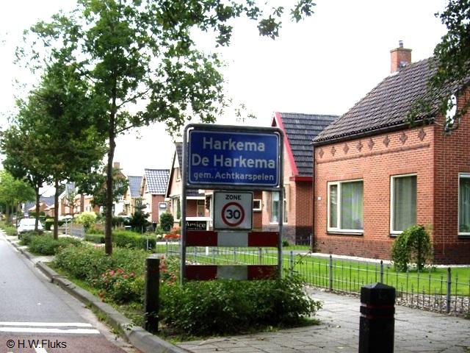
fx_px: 516
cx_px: 235
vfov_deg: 37.7
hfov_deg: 49.0
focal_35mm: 38
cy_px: 176
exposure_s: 1/640
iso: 64
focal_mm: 7.9
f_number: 2.8
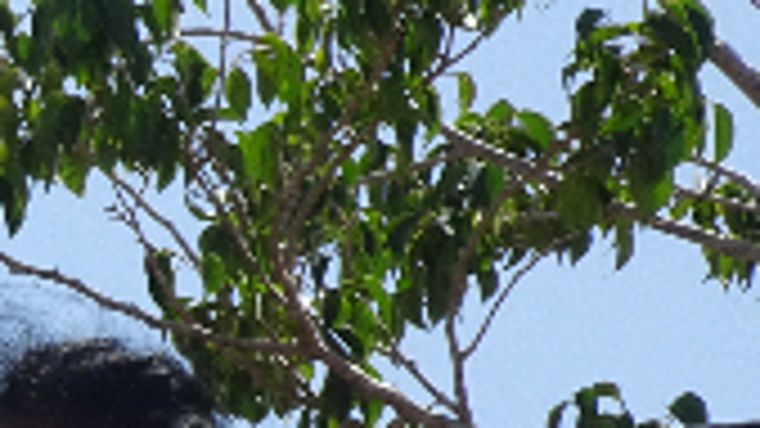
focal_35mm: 1492
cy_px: 518
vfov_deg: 0.8
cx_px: -818
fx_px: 30062
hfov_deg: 1.4
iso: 80
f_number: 6.3
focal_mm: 49.49
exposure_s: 1/400
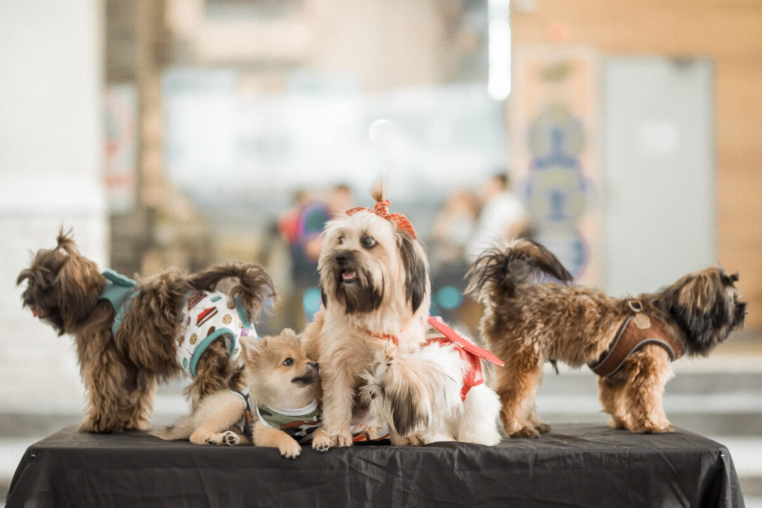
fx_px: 1800
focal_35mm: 85
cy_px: 254
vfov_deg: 16.1
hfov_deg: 23.9
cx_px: 381
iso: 1600
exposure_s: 1/100
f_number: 1.6
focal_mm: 85
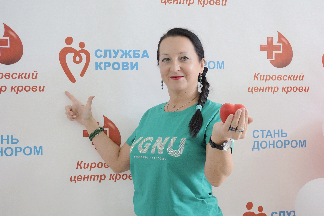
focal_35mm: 43
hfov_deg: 45.4
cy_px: 108
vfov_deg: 31.2
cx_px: 162
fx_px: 387
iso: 1000
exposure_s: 1/100
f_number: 4.5
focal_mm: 29
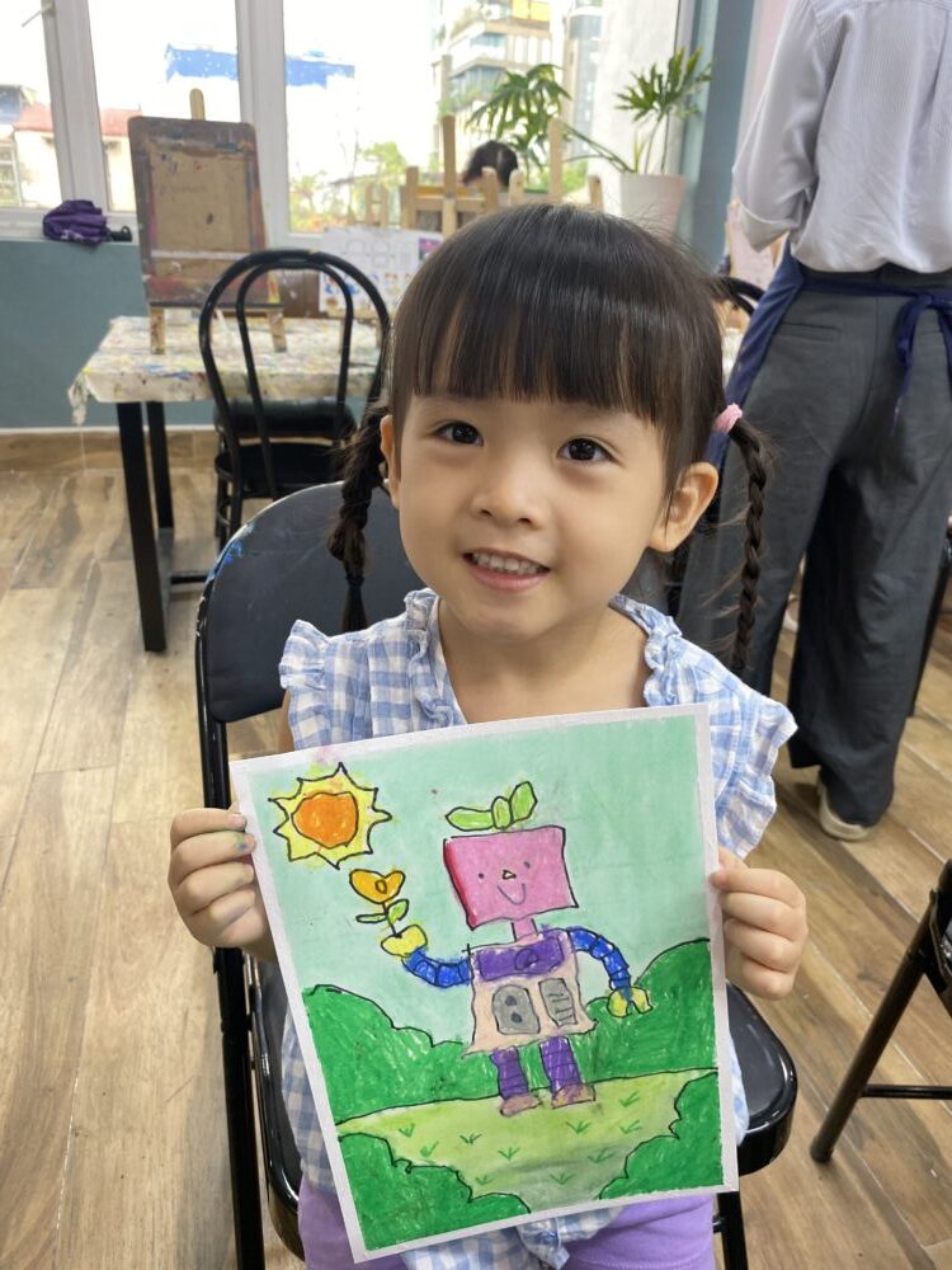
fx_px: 953
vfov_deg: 67.3
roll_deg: -3.5
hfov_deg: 53.1
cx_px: 476
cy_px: 635
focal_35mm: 26
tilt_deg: -22.9
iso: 125
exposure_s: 1/100
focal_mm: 4.25
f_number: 1.8
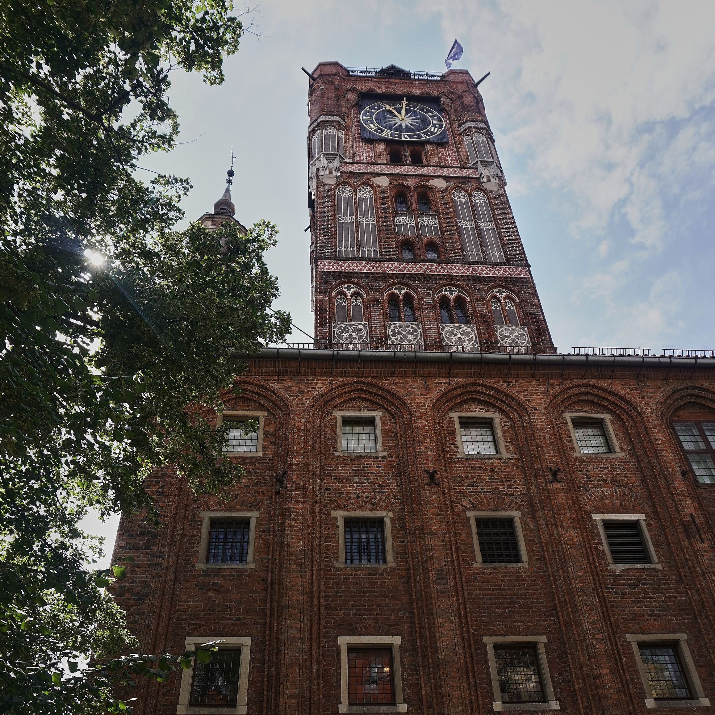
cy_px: 445
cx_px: 358
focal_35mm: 31
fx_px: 724
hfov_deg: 52.5
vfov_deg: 52.0
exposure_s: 1/800
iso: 250
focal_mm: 16
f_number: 5.6
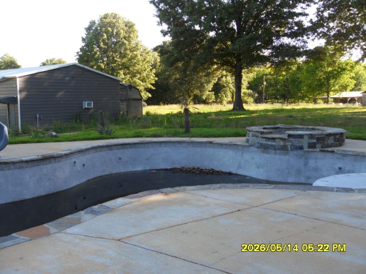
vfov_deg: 40.7
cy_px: 137
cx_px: 183
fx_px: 370
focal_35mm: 35
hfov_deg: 52.6
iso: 80
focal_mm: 6.3
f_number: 3.5
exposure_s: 1/125
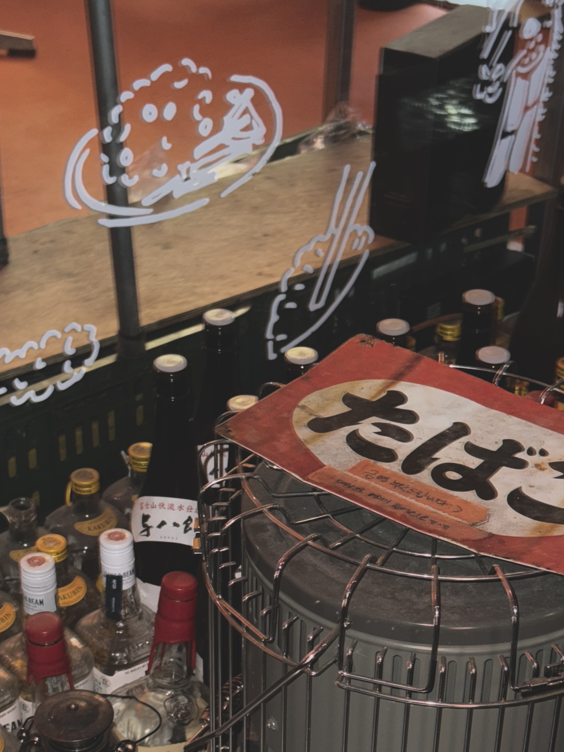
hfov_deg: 19.6
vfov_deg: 25.7
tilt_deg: -32.9
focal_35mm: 75
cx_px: 256
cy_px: 553
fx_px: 1629
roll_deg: -0.3
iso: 80
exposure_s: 1/4
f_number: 1.78
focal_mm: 6.76
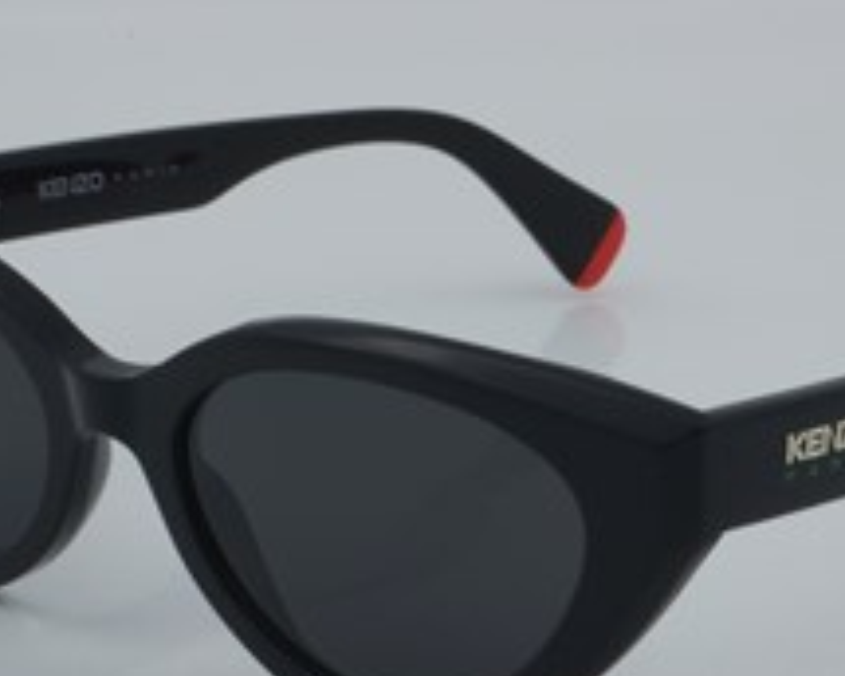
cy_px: 436
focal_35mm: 131
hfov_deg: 14.7
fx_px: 3276
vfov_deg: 11.8
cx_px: 511
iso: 100
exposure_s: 1/4
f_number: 32
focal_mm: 50
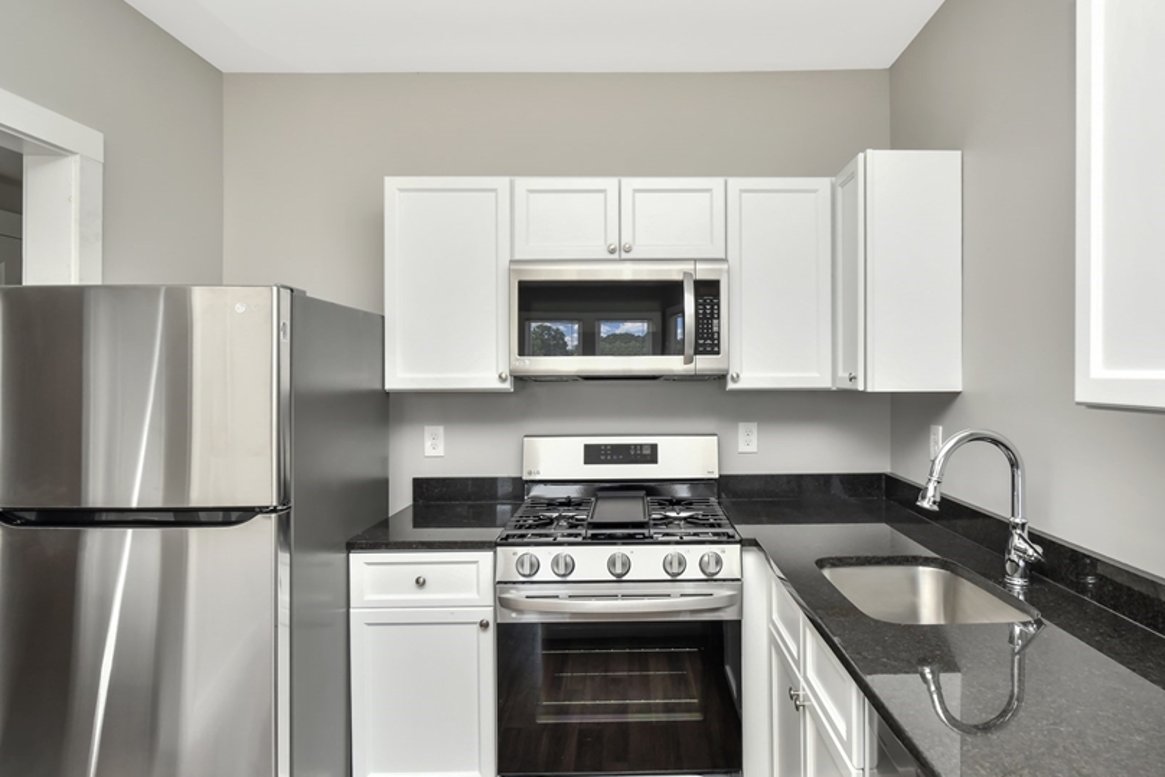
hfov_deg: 85.1
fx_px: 615
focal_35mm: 19
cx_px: 734
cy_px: 438
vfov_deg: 64.3
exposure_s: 1/30
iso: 200
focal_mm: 15
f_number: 7.1
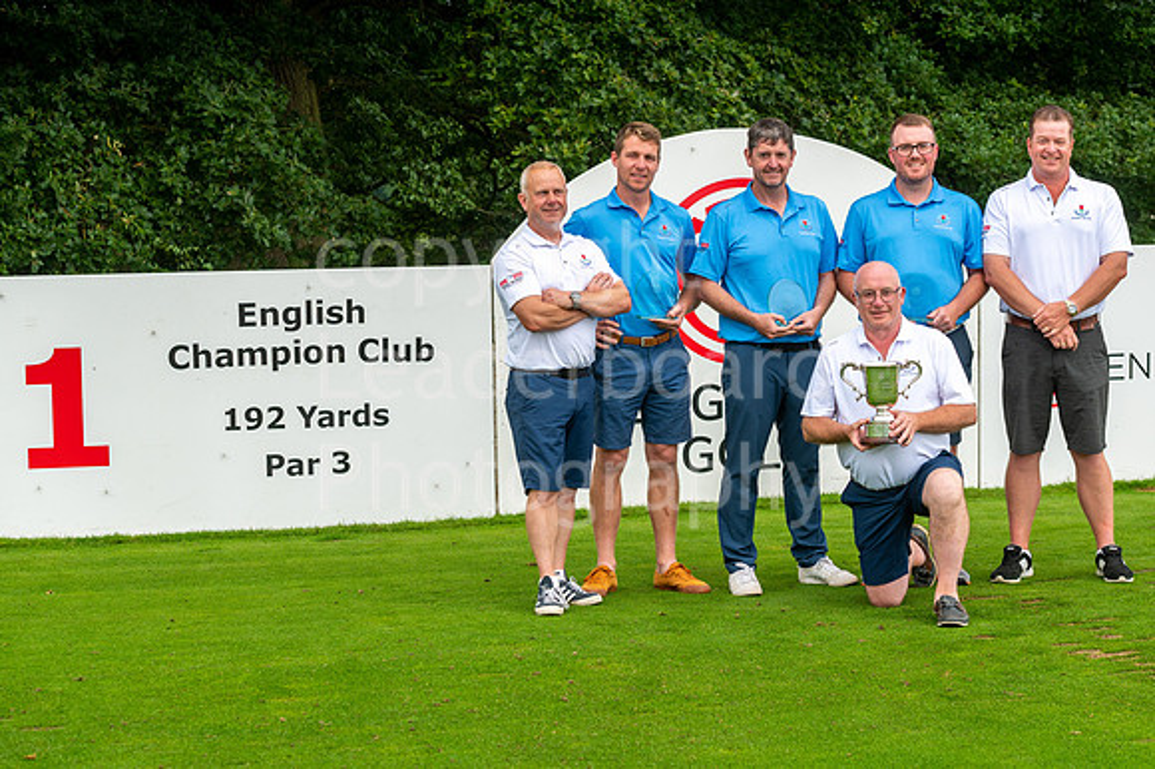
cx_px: 659
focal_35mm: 81
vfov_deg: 16.9
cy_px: 404
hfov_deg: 25.1
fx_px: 2594
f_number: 5.6
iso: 200
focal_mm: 70
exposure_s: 1/160
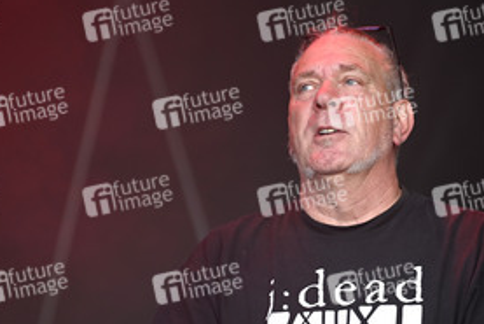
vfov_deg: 4.5
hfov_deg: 6.7
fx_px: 4156
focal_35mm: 309
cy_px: 240
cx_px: 326
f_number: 2.8
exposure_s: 1/400
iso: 320
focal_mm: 190
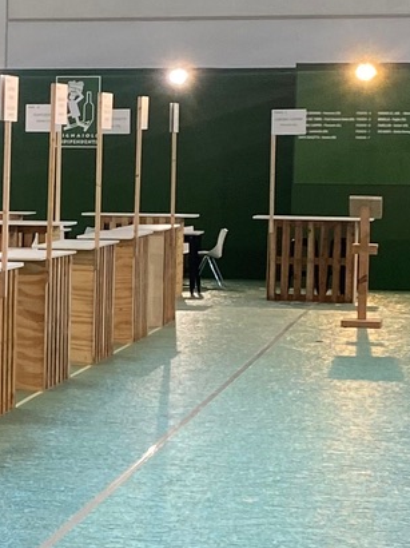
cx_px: -158
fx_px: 2055
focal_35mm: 130
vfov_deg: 15.2
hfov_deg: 11.1
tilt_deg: -1.9
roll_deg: -1.3
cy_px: 294
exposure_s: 1/100
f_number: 1.8
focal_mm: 4.25
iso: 80
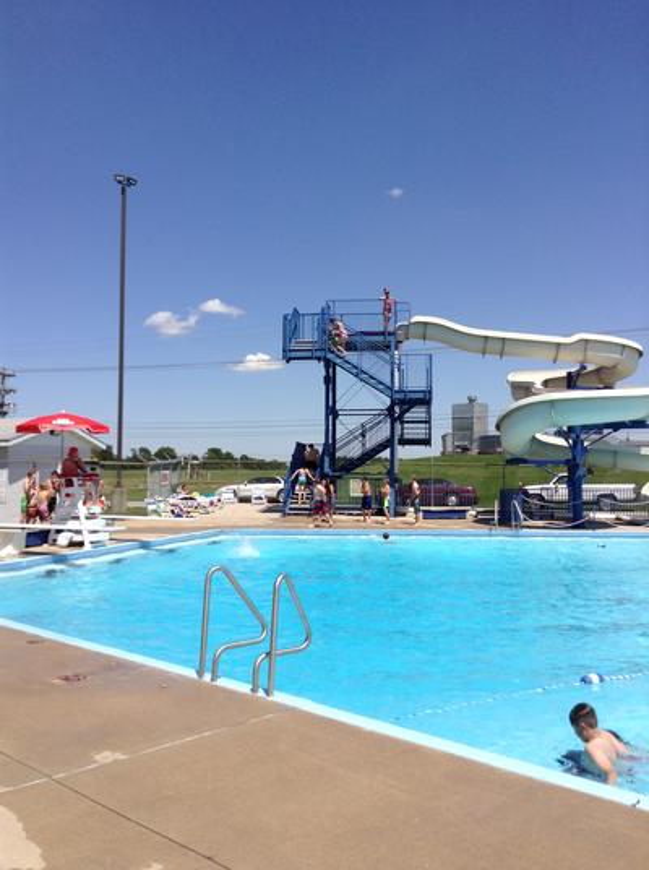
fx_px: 828
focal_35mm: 33
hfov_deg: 42.8
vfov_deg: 55.4
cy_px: 435
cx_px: 324
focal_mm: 3.3
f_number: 2.4
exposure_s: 1/1812
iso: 32
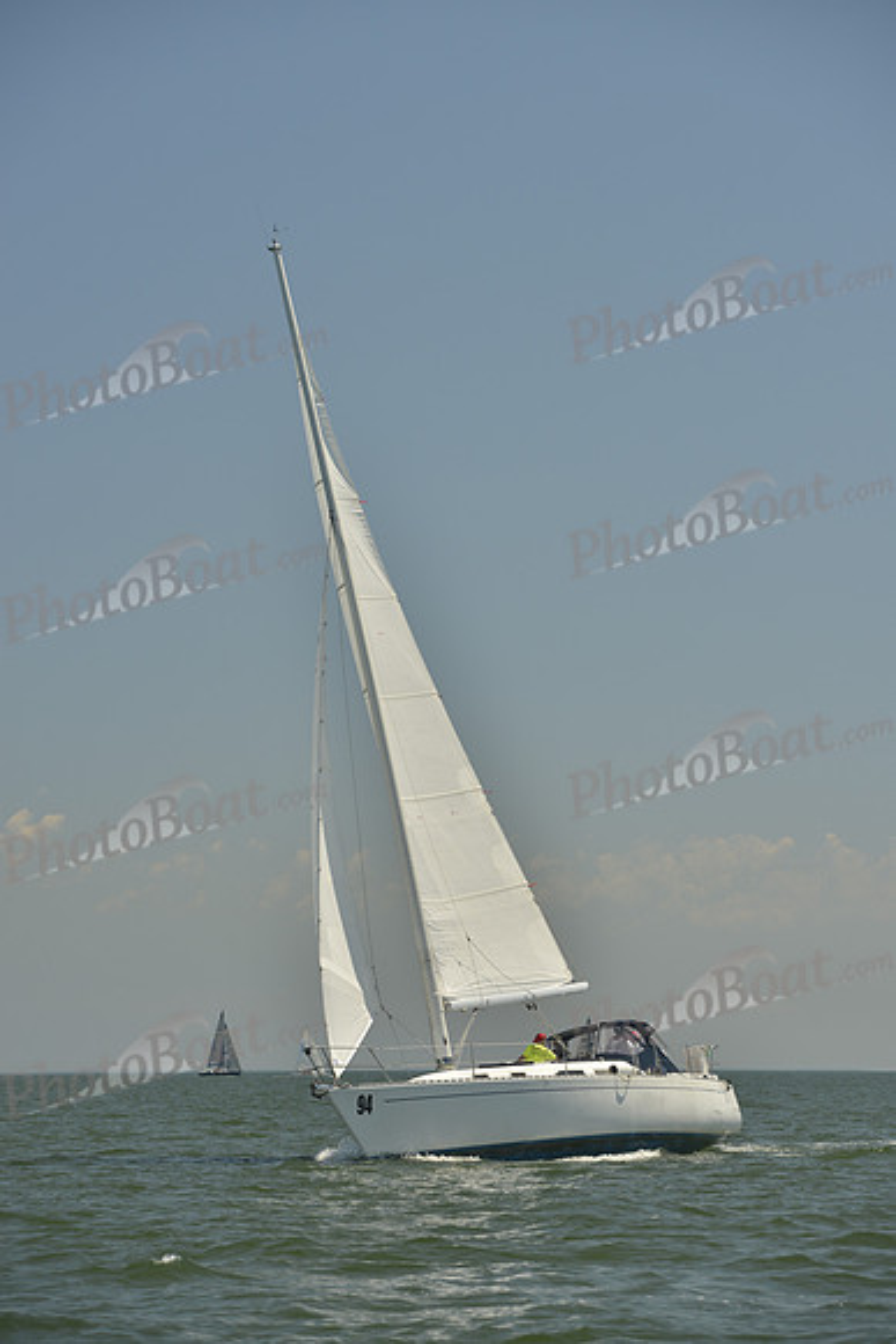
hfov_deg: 11.2
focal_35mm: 122
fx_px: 4552
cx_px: 448
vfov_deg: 16.8
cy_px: 672
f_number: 8
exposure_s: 1/640
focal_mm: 122
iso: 200
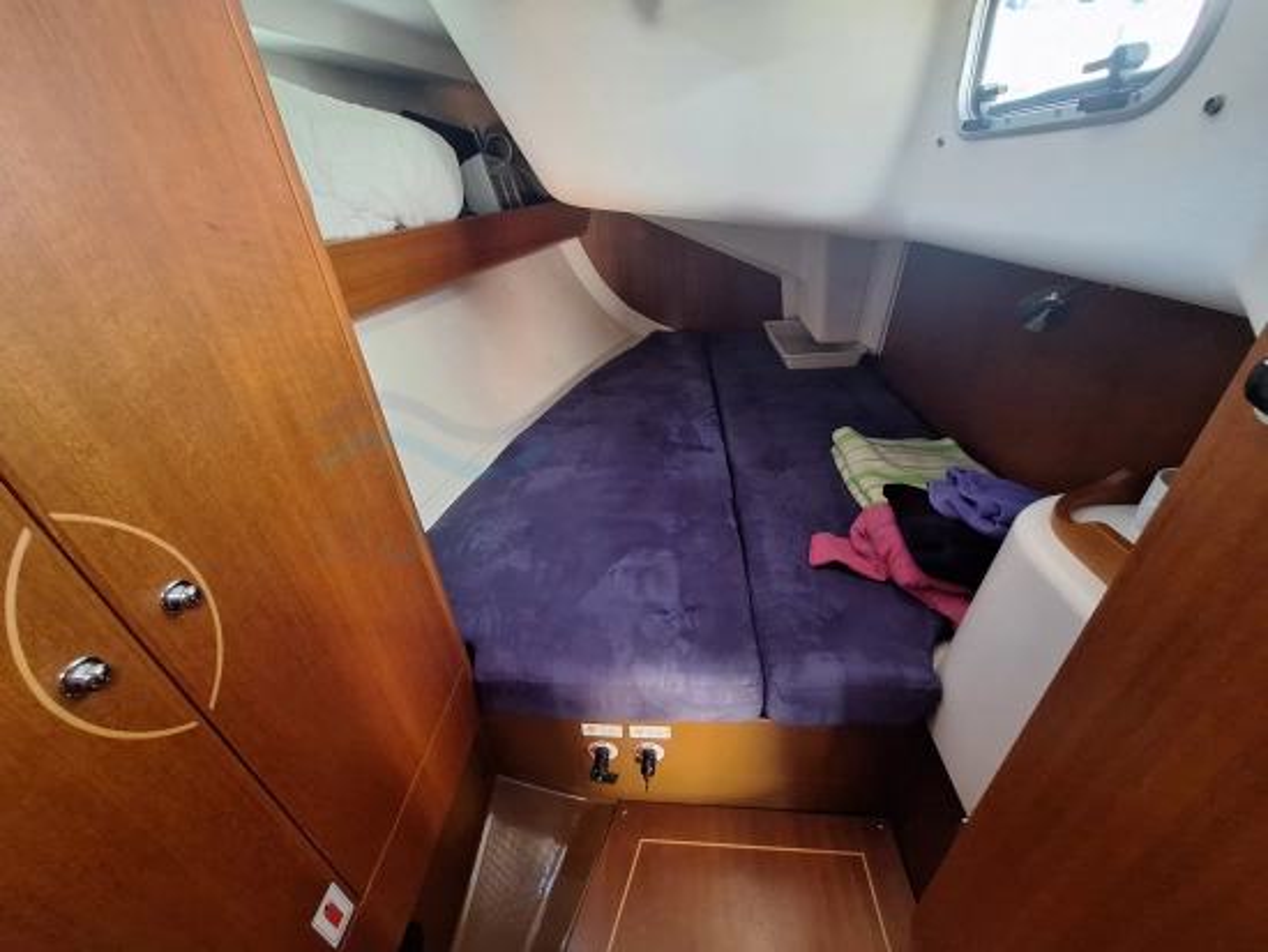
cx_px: 634
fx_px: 476
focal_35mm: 13
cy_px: 476
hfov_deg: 106.2
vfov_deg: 90.0
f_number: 2.2
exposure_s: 1/25
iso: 320
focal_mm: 1.74
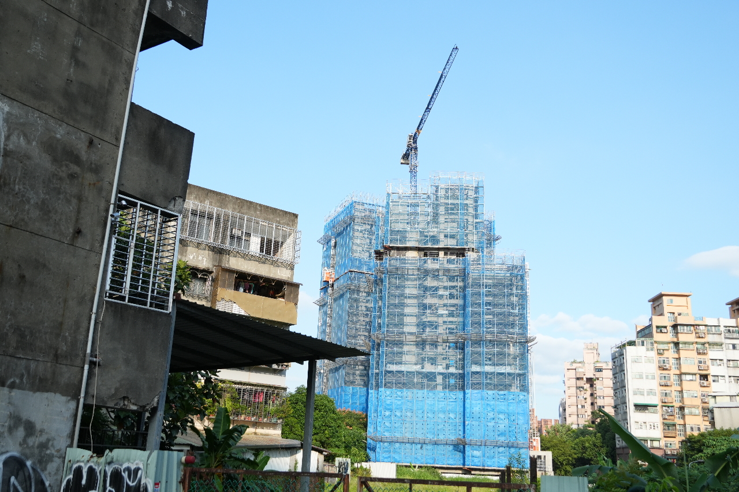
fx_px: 739
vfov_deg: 36.9
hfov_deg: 53.1
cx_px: 370
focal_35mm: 36
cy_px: 246
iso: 250
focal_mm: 24
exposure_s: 1/640
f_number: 5
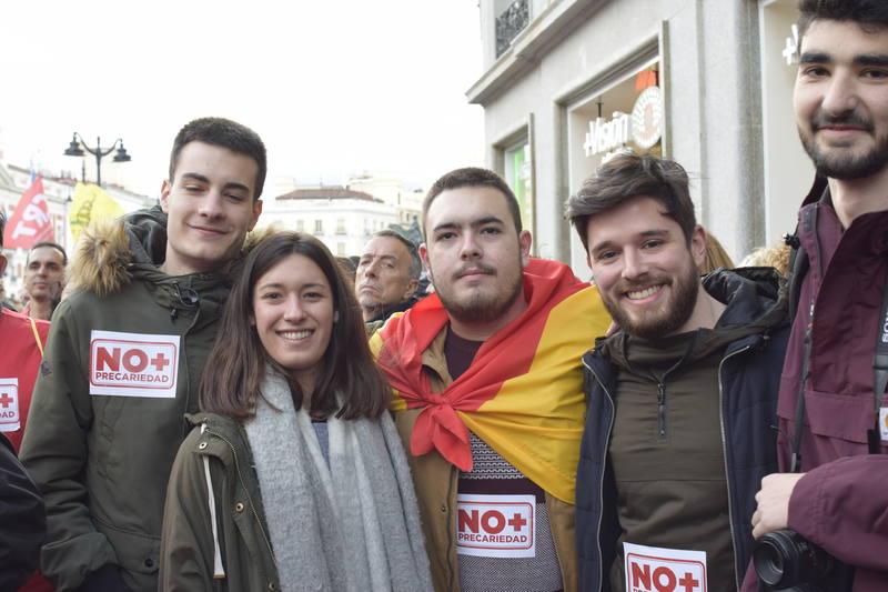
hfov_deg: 43.6
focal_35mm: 45
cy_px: 296
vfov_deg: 29.9
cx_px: 444
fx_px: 1110
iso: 400
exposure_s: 1/125
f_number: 5.6
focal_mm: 30
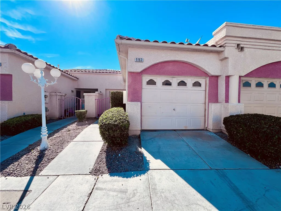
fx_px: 106
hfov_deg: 106.2
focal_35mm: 13
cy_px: 106
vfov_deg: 89.9
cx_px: 140
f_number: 1.8
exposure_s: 1/1220
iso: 32
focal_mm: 1.57
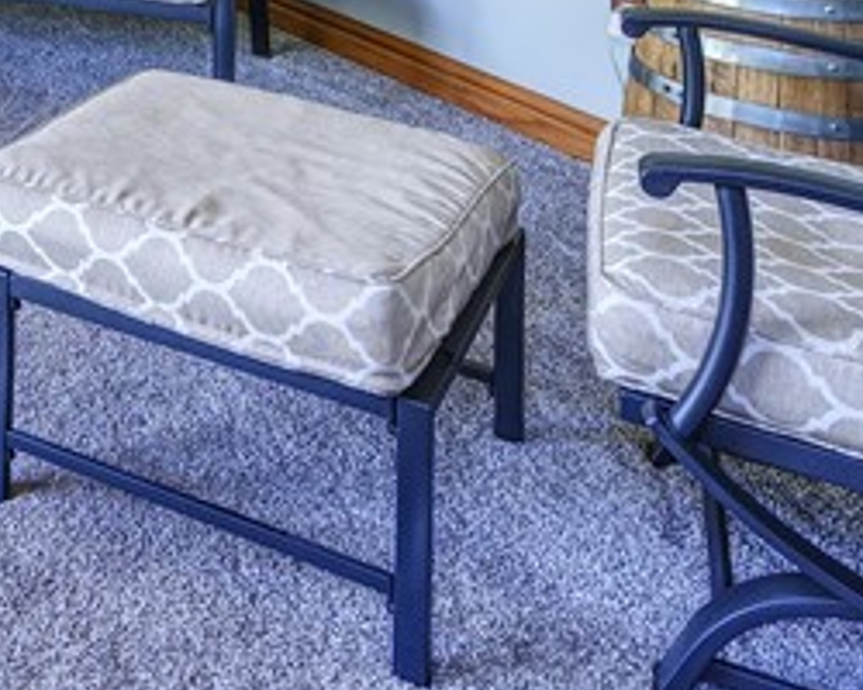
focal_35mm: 57
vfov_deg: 21.6
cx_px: -173
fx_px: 1456
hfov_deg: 28.7
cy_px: -388
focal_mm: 14
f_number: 6.3
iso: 100
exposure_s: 1/2.5
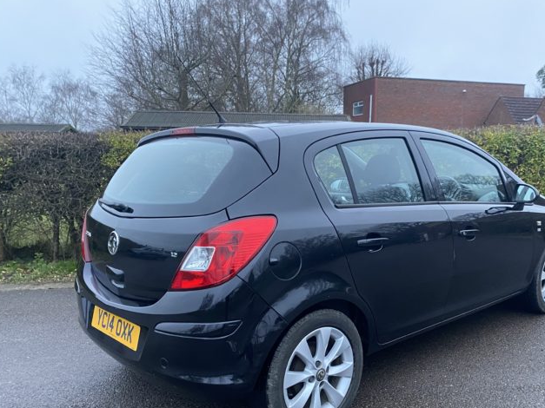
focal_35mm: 33
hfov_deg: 54.8
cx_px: 335
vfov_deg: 42.6
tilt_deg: -8.8
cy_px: 256
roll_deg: +0.1
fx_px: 519
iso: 500
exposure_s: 1/53
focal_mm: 4.25
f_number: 1.8
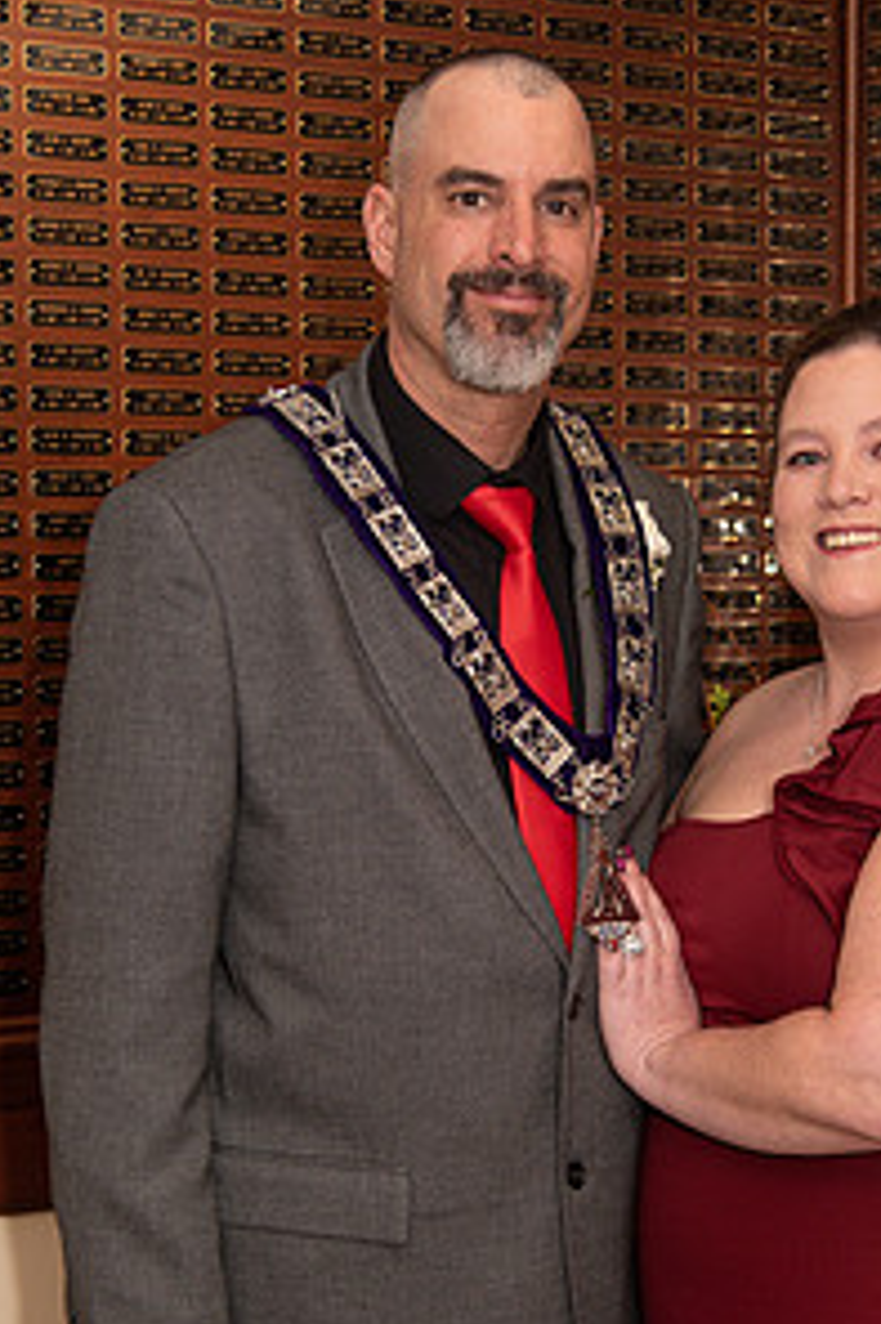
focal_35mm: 79
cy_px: 814
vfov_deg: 25.6
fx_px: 2903
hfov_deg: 17.2
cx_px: 622
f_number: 4
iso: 800
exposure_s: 1/200
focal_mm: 52
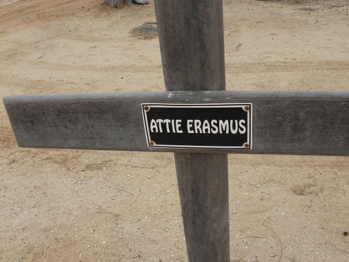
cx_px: 187
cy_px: 142
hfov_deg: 58.3
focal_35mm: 31
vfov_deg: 45.4
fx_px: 312
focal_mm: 4.6
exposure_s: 1/60
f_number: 3.5
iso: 64
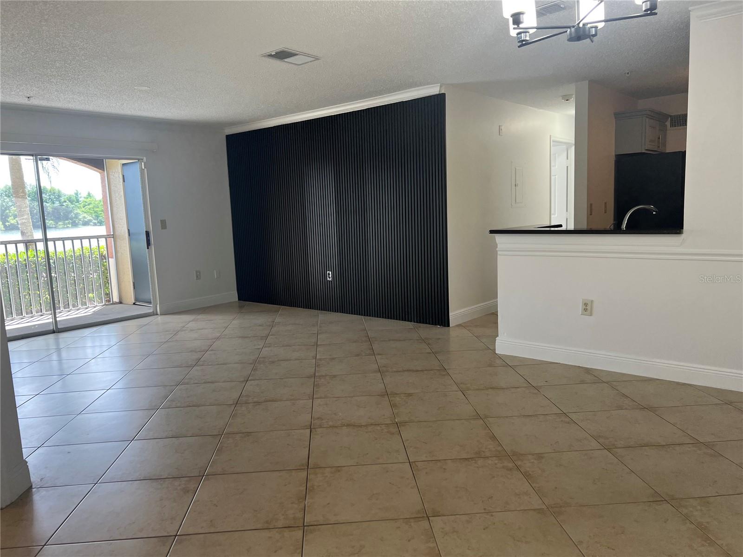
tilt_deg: -7.6
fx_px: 558
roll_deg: +3.0
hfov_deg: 67.3
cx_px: 372
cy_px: 278
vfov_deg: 53.1
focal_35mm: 26
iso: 64
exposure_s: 1/120
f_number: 1.5
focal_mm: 5.7
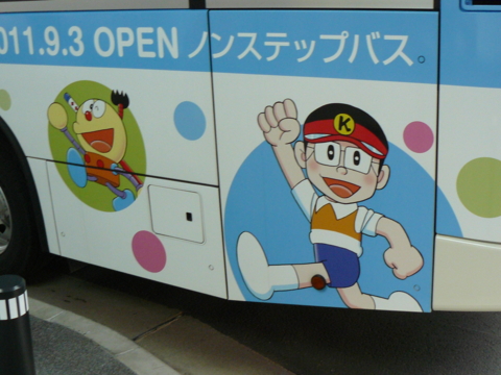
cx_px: 250
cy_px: 188
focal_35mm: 49
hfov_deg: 38.9
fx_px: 709
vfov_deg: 29.7
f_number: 2.8
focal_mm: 6
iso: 200
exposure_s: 1/15
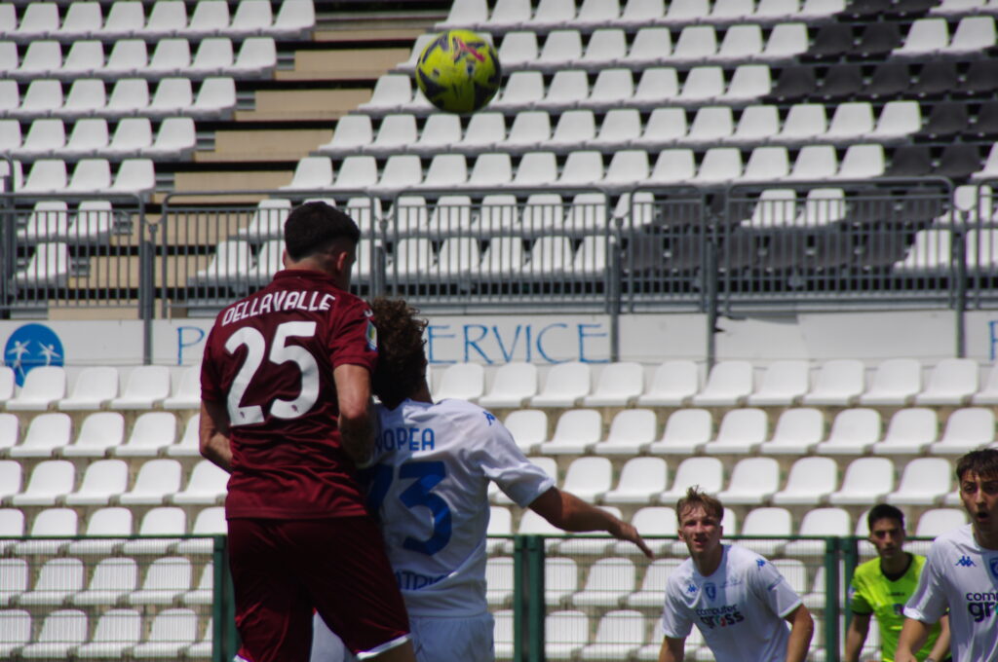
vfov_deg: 3.7
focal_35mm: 375
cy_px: 331
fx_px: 10383
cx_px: 499
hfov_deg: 5.5
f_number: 9
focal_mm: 250
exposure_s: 1/800
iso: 200
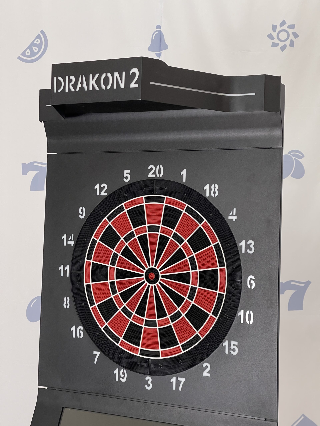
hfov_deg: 22.9
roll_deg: -1.7
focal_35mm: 64
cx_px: 160
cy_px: 213
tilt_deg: +2.0
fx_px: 789
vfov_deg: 30.3
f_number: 2.2
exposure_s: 1/50
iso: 250
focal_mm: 7.5
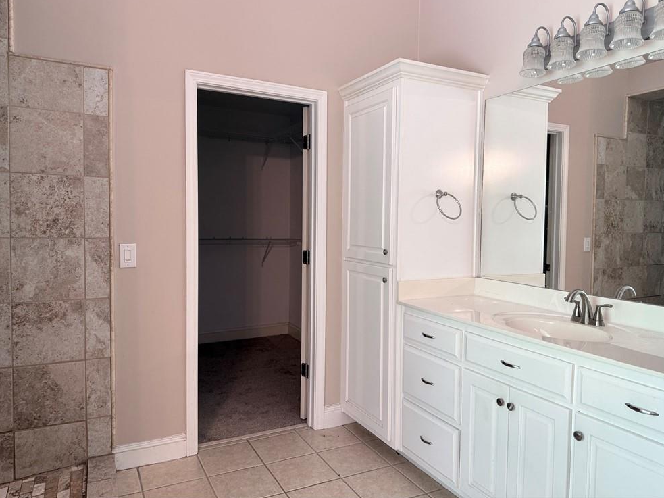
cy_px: 241
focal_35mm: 25
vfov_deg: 54.9
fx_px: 479
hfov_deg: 69.4
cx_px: 344
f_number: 1.78
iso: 160
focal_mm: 6.76
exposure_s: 1/60
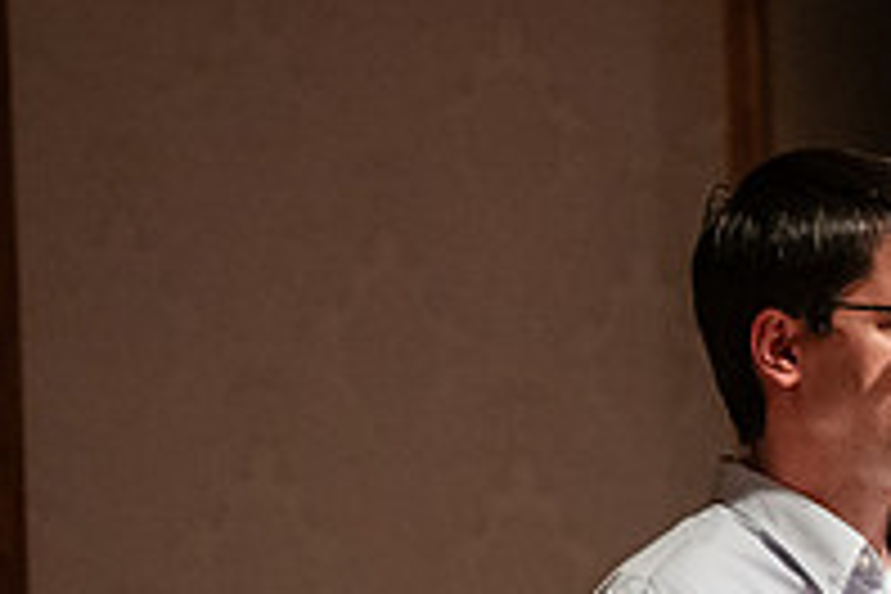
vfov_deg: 2.6
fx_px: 13017
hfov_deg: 3.9
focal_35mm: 526
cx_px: 922
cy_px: 673
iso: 4000
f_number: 3.2
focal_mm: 180
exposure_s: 1/200
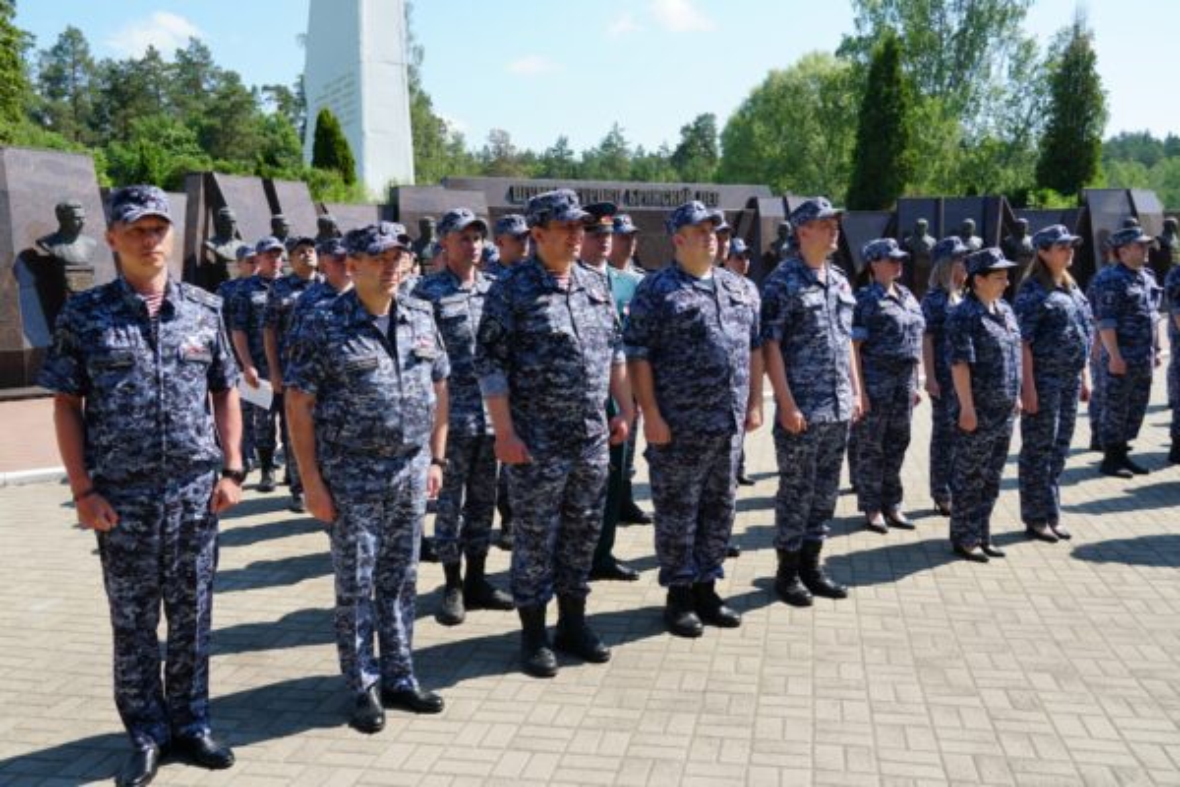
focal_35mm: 32
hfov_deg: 59.5
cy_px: 394
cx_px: 590
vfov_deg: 41.7
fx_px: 1032
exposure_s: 1/320
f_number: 5
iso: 100
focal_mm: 21
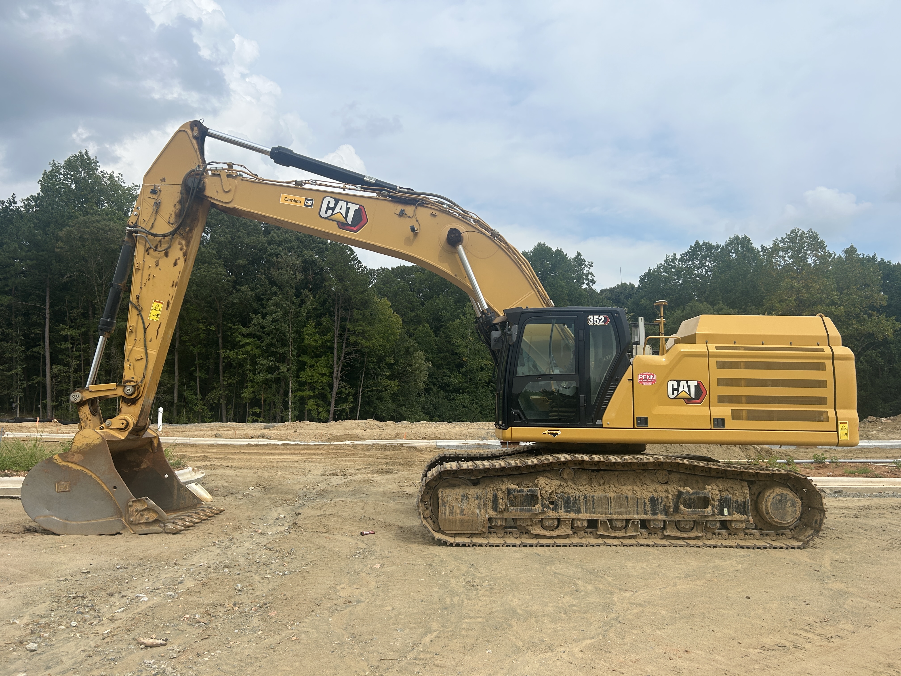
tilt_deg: +3.8
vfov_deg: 53.1
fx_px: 677
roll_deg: +0.0
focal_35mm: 26
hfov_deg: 67.3
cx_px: 450
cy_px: 338
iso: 50
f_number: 1.5
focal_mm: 5.7
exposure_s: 1/4444
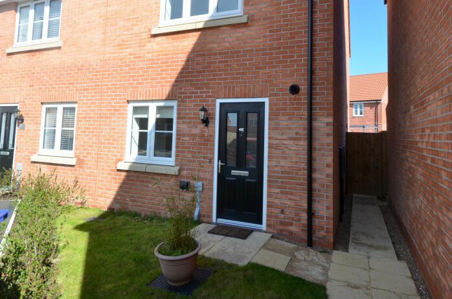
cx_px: 233
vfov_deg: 56.2
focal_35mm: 22
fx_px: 276
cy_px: 108
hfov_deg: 78.7
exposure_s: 1/250
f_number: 8
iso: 200
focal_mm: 10
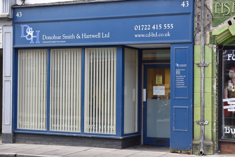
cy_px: 78
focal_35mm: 82
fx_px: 538
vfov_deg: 16.6
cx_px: 118
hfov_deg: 24.6
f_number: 5.6
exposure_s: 1/250
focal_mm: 55
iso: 560
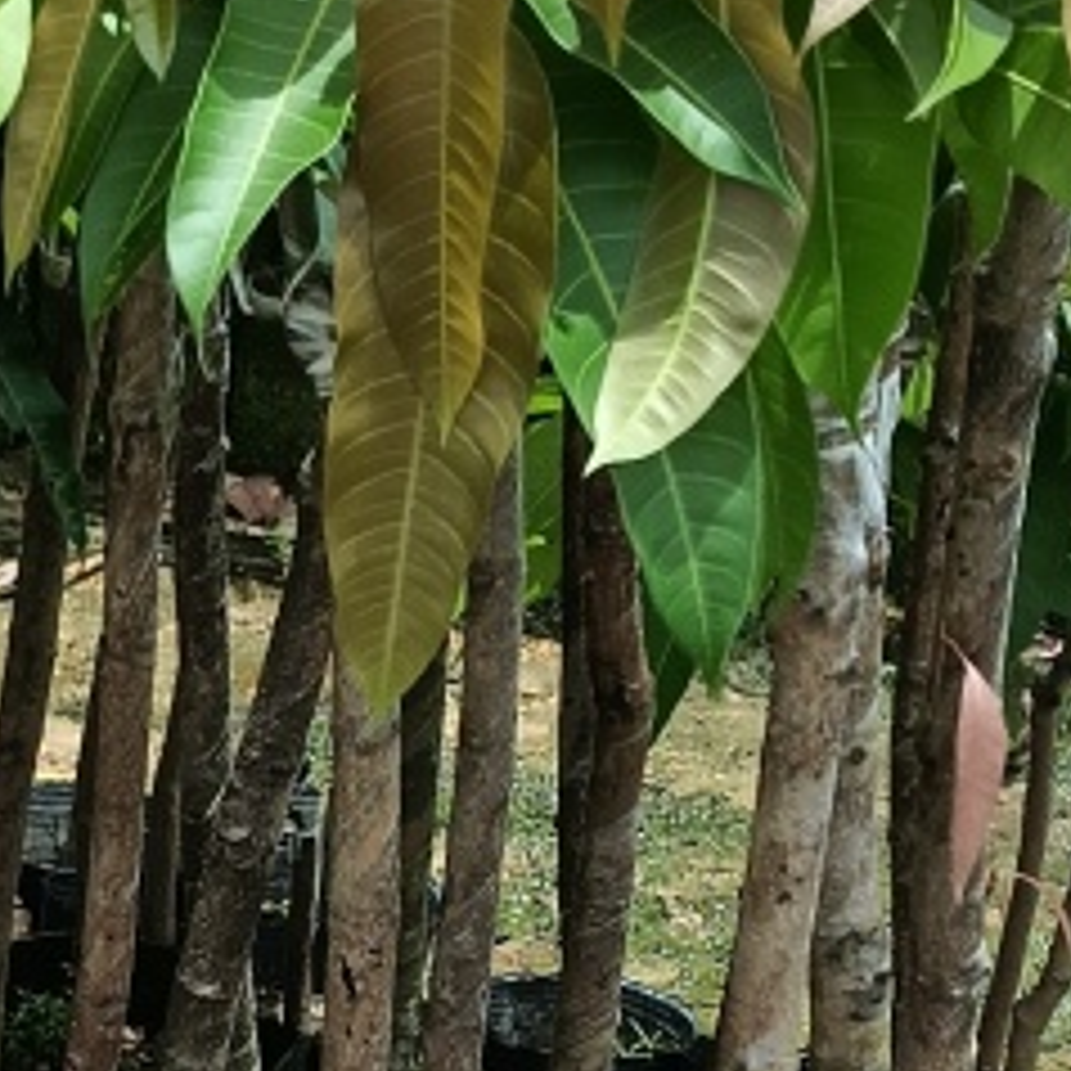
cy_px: 1033
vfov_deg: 16.0
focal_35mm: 107
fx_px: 3745
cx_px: -22
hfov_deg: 15.9
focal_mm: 3.61
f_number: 1.8
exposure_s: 1/996
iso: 64
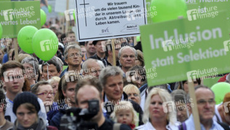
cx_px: 125
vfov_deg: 5.7
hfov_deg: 10.1
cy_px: 59
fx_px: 1300
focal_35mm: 213
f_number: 5
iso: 640
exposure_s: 1/2000
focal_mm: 170
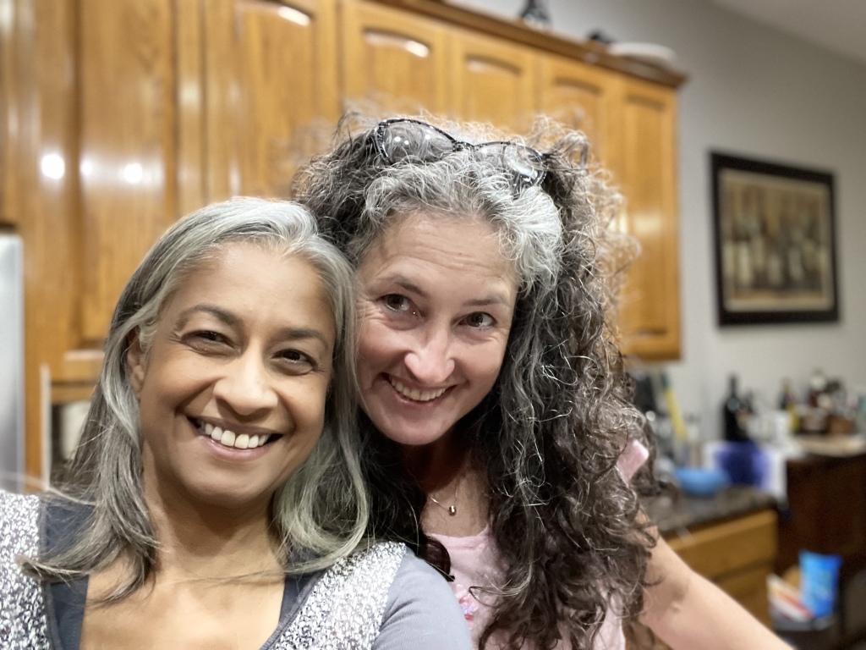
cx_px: 433
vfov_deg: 46.8
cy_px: 325
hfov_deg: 60.0
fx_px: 751
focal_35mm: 30
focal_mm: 2.71
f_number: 2.2
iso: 400
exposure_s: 1/30
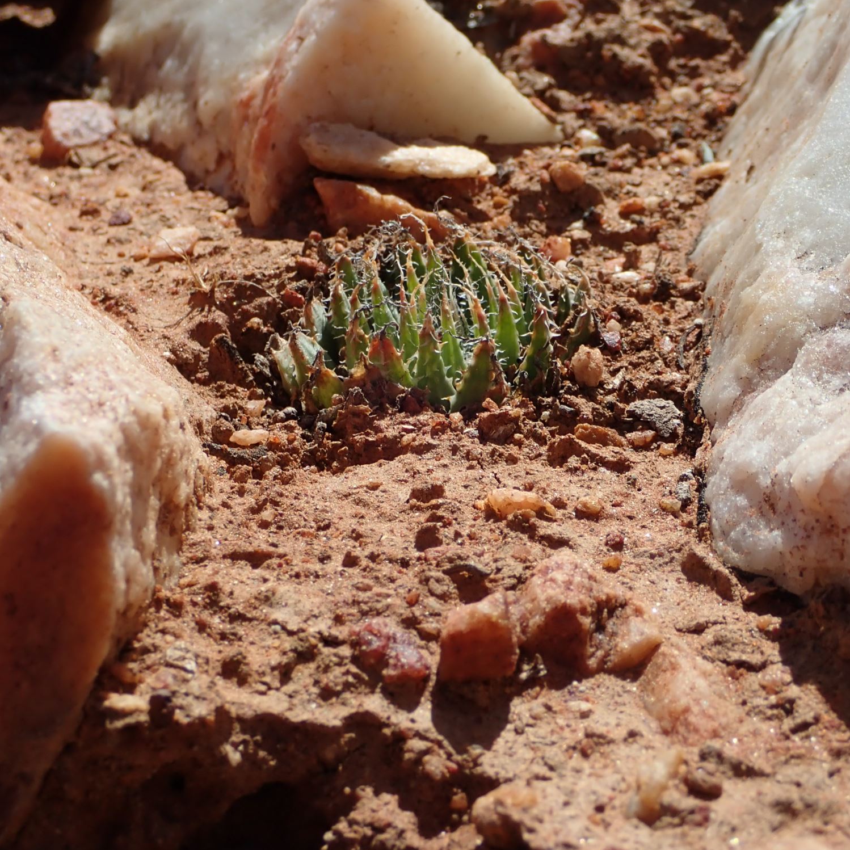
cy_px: 412
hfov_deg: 24.0
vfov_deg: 24.0
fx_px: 2000
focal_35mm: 72
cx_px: 425
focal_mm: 11.01
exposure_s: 1/640
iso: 100
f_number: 5
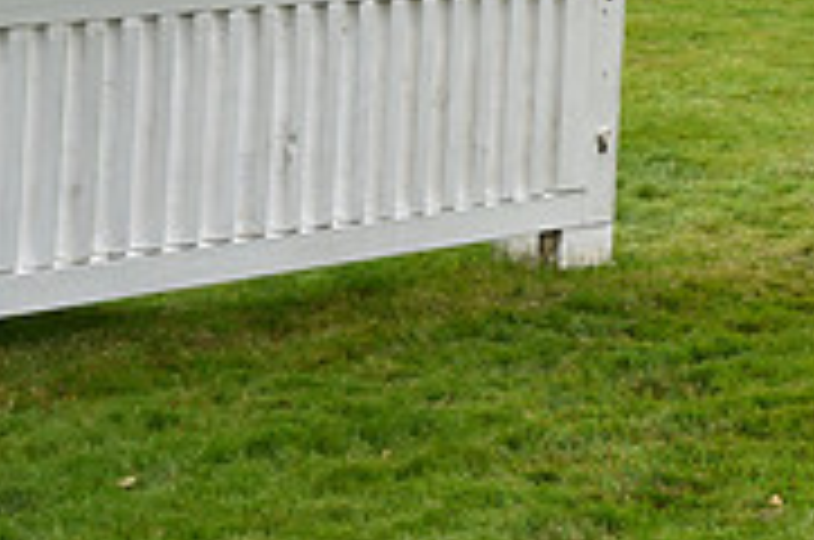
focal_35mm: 167
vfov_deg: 8.0
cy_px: -315
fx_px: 3769
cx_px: 1219
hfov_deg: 11.8
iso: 1000
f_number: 5.6
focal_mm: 52
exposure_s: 1/1250
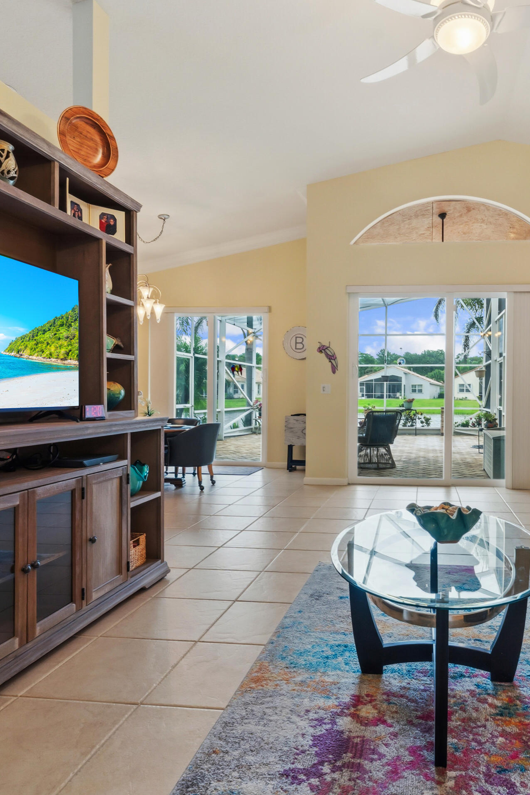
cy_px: 406
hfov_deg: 55.2
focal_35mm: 22
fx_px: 486
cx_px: 381
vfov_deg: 78.6
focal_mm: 14
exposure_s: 1/4
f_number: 9
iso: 250
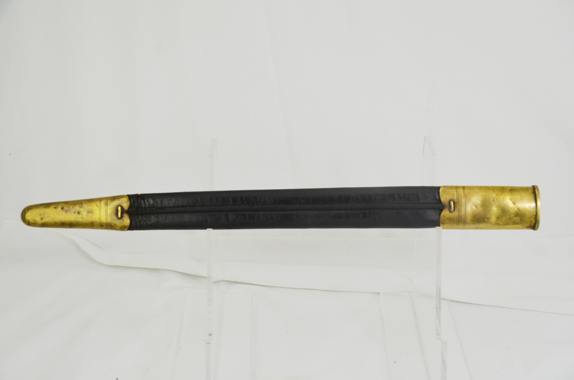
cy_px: 190
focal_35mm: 42
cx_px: 287
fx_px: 668
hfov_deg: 46.5
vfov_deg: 31.8
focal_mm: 28
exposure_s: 1/160
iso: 200
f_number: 6.3
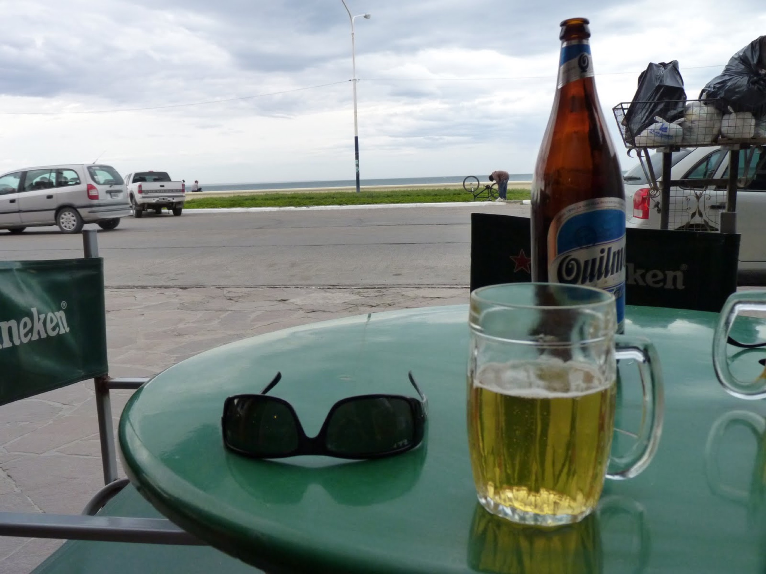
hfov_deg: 58.4
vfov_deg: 45.4
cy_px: 287
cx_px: 383
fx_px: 686
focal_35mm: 31
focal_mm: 5.5
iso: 320
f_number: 3.6
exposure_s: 1/250
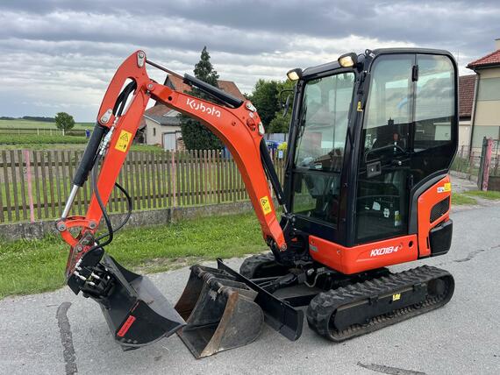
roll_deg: -1.7
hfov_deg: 67.3
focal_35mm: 26
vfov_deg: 53.1
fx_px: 376
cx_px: 250
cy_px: 188
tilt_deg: -8.4
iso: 50
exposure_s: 1/723
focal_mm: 5.7
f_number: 1.5
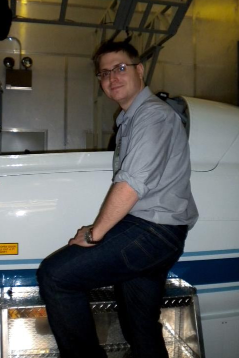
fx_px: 388
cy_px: 177
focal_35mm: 39
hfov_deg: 34.2
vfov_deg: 49.6
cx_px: 102
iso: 400
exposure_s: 1/30
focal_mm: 6.3
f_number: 3.1
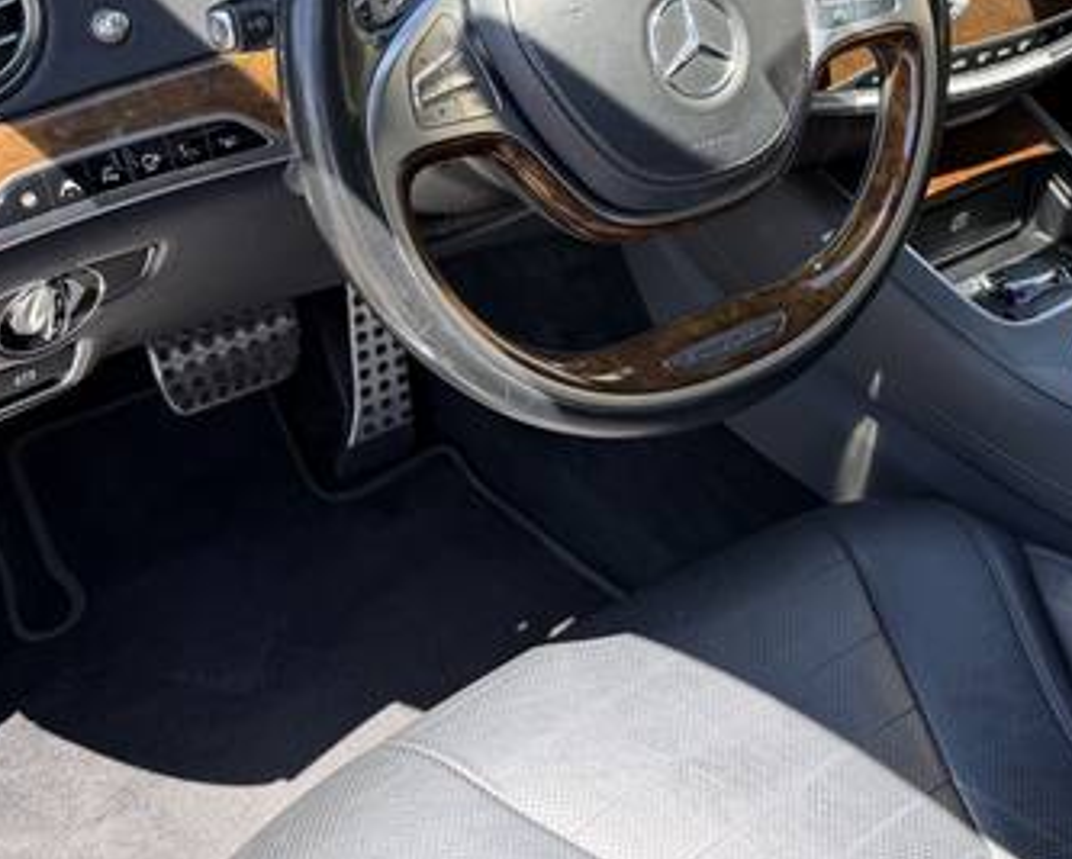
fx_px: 1429
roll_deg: -8.0
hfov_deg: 40.4
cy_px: 148
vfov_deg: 32.4
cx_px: 750
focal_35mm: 45
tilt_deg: -23.9
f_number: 1.78
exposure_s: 1/391
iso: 80
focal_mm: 6.76
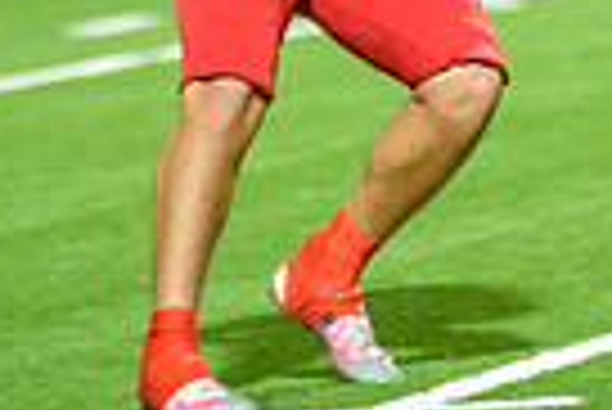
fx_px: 14482
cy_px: -439
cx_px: 526
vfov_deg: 1.6
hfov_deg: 2.4
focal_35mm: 851
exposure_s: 1/250
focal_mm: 200
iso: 1600
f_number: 2.8
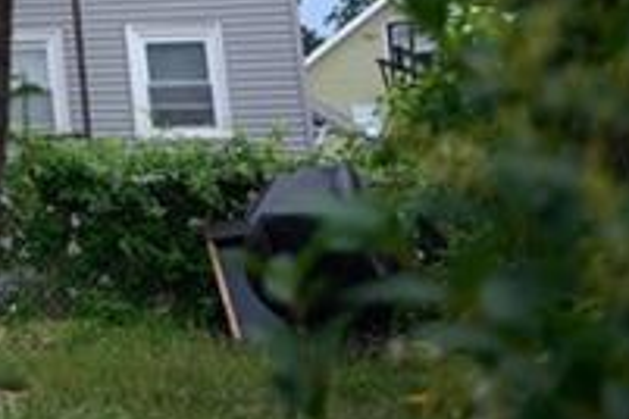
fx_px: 2498
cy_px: -497
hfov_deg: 11.8
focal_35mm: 143
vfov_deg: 8.9
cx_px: -854
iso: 100
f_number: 2.8
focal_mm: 28
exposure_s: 1/320
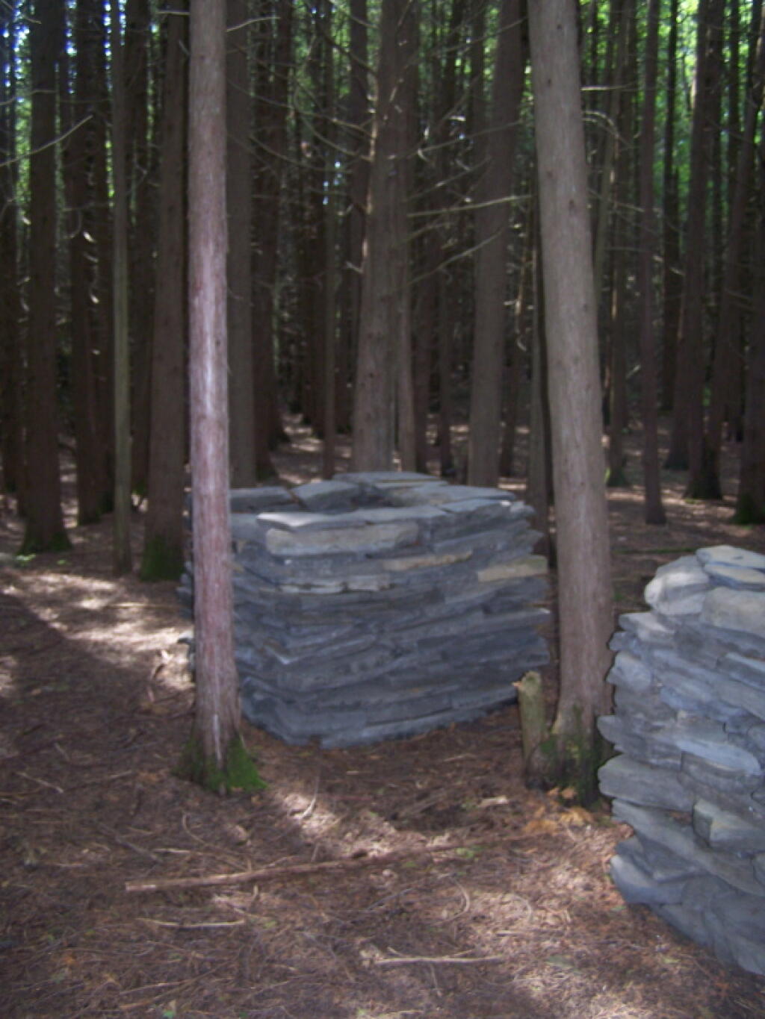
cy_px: 510
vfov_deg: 49.0
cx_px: 382
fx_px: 1120
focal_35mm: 38
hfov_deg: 37.7
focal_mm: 6.3
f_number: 2.8
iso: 140
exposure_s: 1/60
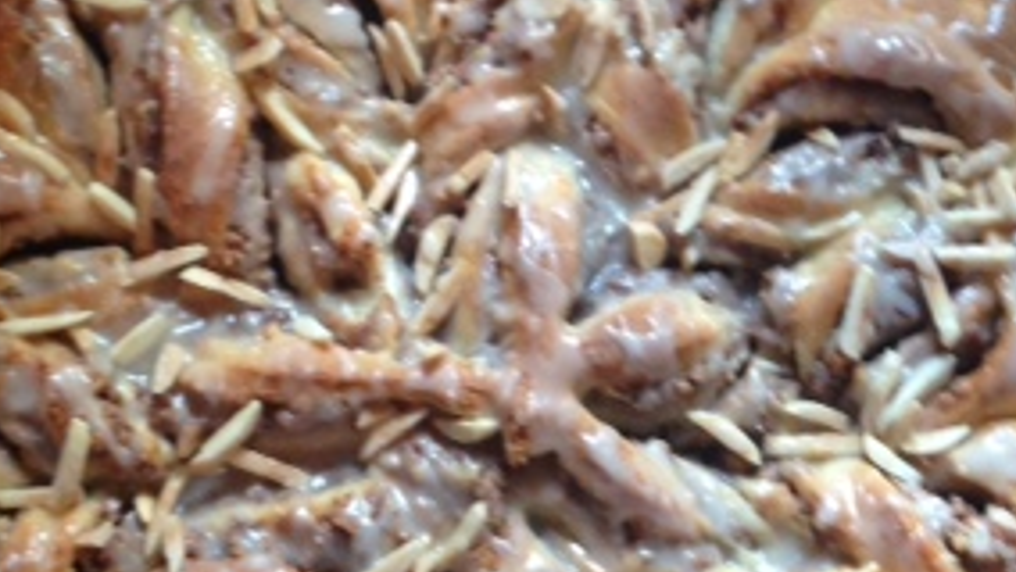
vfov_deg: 14.9
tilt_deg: -68.4
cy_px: 154
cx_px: 465
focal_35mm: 81
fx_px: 2183
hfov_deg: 26.2
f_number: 2.4
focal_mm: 4.12
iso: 80
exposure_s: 1/20
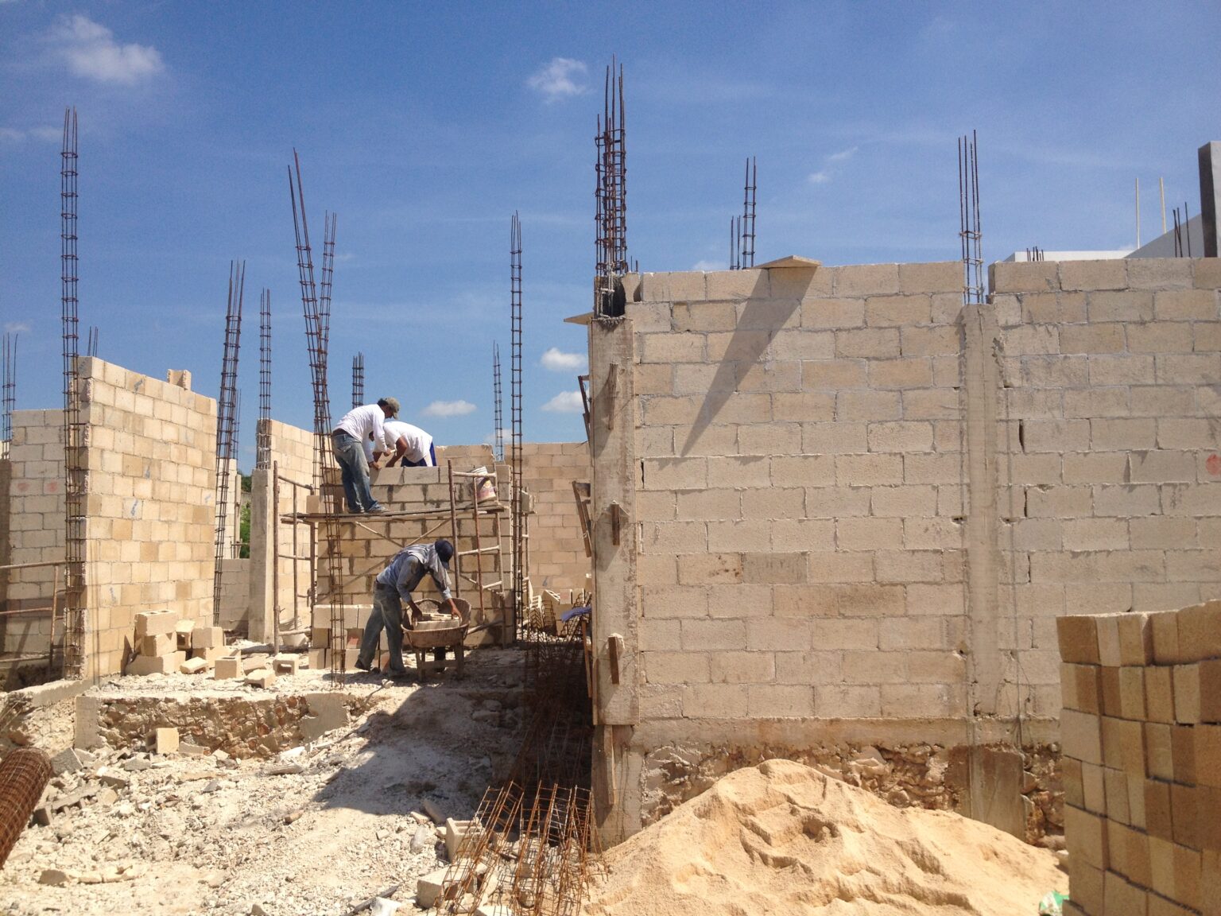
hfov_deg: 52.6
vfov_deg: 40.7
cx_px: 610
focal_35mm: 35
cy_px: 458
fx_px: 1235
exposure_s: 1/2907
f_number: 2.4
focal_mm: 4.28
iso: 50
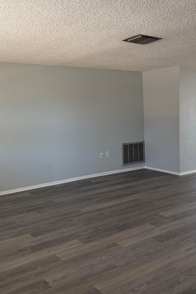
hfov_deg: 35.5
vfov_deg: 51.9
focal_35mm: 37
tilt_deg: -6.4
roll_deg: +1.9
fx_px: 302
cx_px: 134
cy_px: 147
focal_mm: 5.96
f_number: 1.6
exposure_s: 1/127
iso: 125
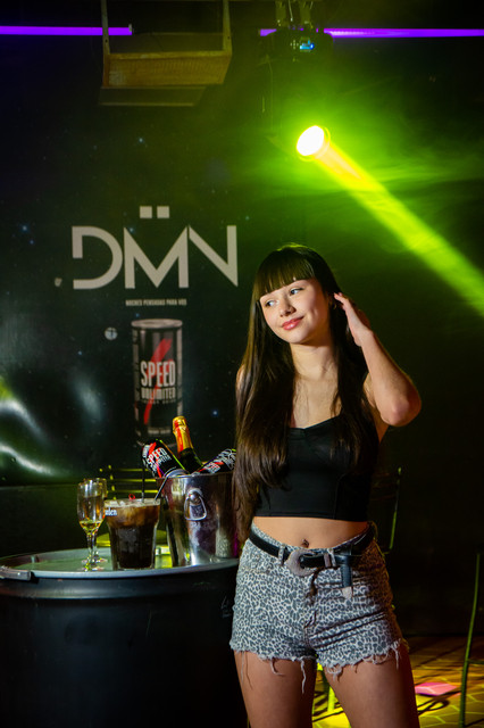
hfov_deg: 17.5
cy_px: 364
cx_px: 242
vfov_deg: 26.0
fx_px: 1575
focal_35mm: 78
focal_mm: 52
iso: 1250
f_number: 4.5
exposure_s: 1/50
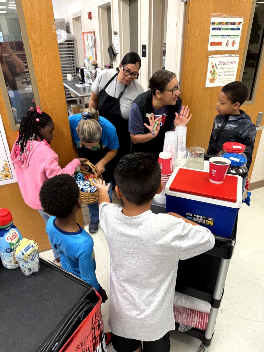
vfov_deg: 71.6
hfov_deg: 56.8
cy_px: 176
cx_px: 132
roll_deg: +1.6
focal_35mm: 24
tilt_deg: -29.2
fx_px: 244
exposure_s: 1/60
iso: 125
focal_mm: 6.76
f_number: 1.78
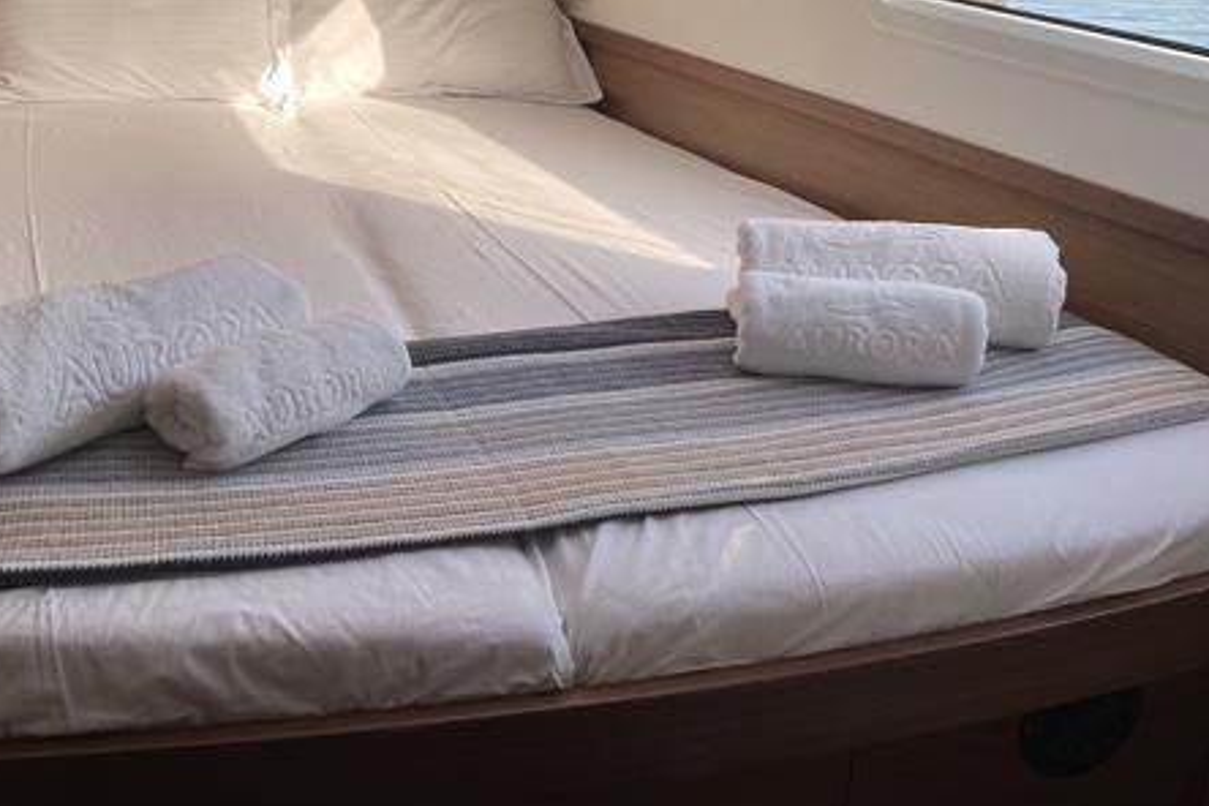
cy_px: 302
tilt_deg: -22.4
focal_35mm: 39
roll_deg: -3.0
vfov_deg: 34.0
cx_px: 479
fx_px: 1310
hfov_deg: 49.2
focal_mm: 5.1
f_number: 1.6
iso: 32
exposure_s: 1/214
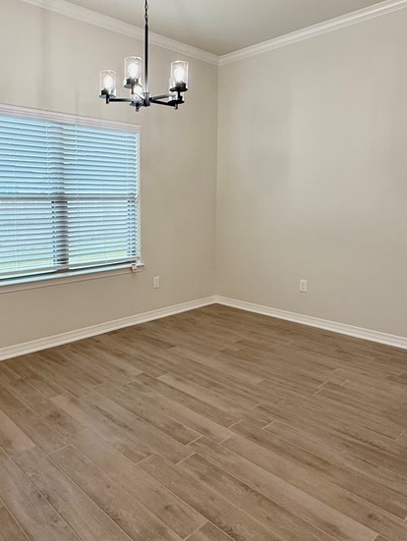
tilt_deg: -5.0
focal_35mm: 26
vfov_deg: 67.0
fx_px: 407
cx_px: 137
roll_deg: -0.1
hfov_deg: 52.1
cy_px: 237
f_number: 2.2
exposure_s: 1/120
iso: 250
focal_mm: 2.22
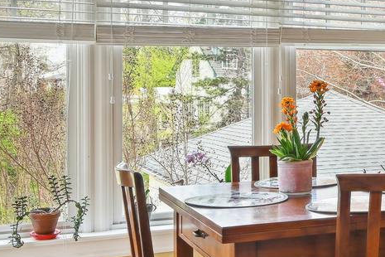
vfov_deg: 19.9
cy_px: 109
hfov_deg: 26.8
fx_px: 729
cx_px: 440
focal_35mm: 68
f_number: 9
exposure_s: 1/15
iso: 200
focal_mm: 15.5
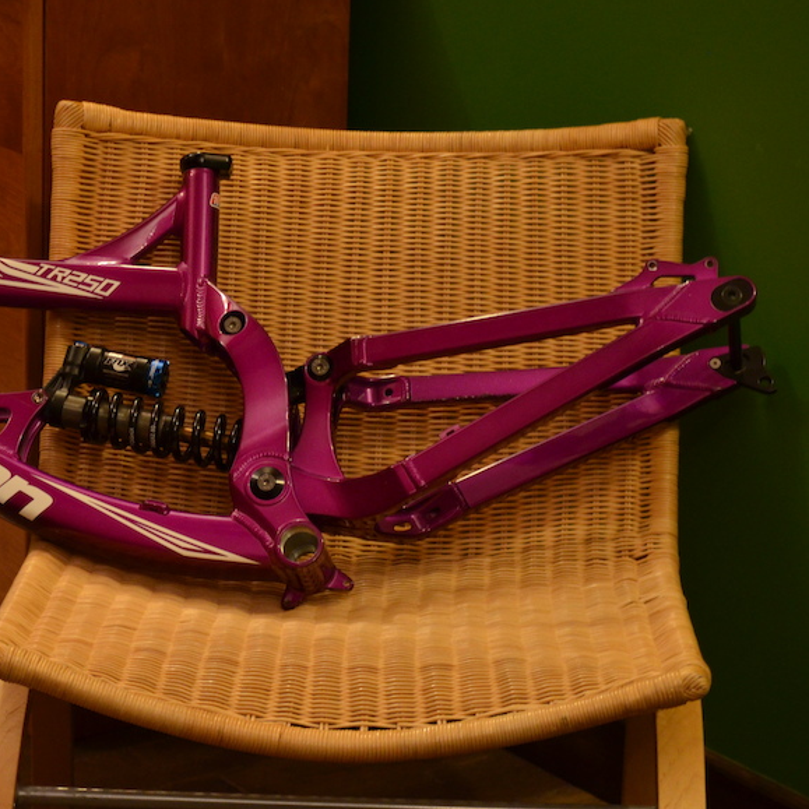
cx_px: 219
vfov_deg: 14.1
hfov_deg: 14.1
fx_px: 3272
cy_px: 425
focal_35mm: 124
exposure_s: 1/25
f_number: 4
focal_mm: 55
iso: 1250
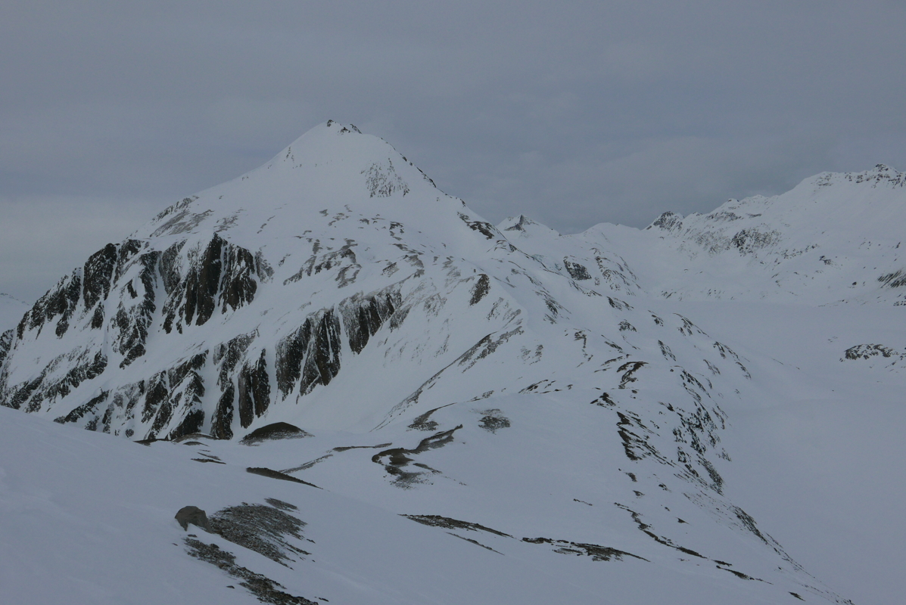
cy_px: 302
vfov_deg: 37.9
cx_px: 453
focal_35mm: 35
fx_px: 881
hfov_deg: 54.4
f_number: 5.6
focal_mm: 15.9
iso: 200
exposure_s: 1/1600
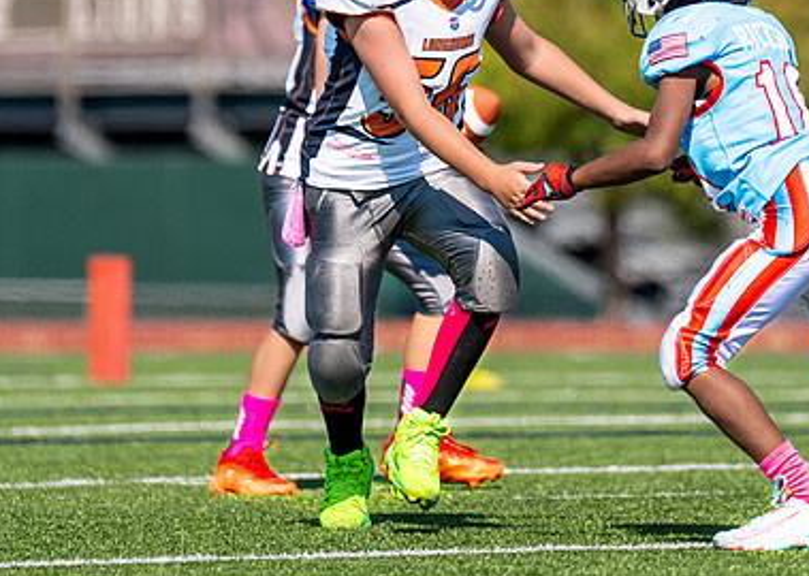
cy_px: -37
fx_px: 12832
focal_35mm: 559
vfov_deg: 2.6
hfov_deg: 3.6
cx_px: 424
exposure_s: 1/3200
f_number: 2.8
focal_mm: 200
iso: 100
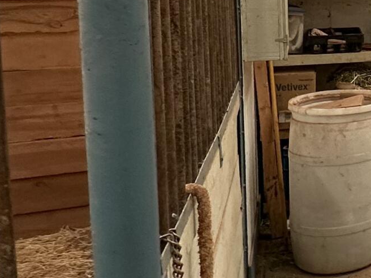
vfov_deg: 22.2
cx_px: 637
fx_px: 686
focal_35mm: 64
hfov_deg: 21.7
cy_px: 12
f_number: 2.2
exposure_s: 1/99
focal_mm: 2.22
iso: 160
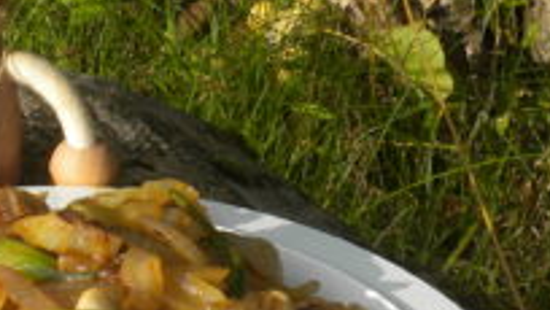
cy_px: 205
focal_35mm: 152
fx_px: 2218
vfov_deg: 8.0
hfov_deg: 14.1
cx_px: 154
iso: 64
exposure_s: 1/109
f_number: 10
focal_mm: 6.6
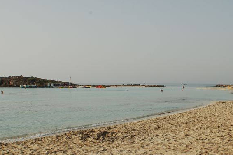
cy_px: 89
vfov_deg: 20.6
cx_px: 137
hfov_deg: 30.6
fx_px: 425
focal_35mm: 66
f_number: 10
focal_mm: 31
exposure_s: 1/400
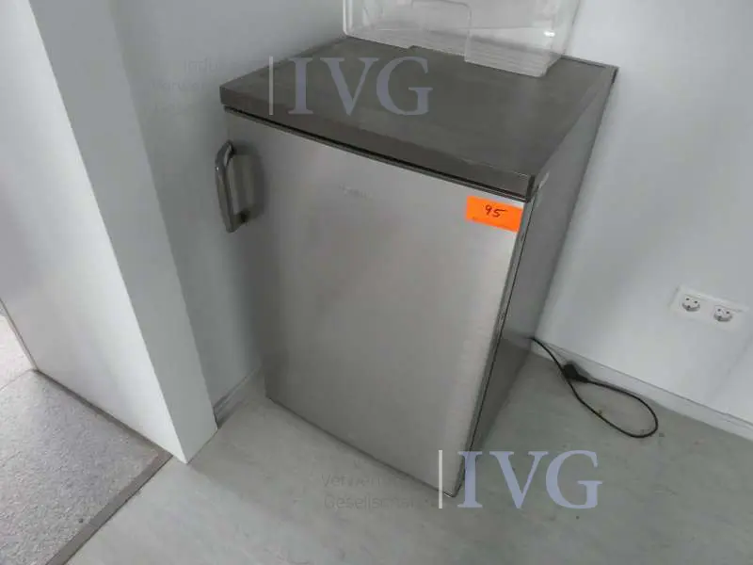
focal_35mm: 24
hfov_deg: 71.6
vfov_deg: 56.8
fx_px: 522
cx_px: 376
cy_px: 282
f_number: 3.3
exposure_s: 1/60
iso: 1000
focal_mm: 4.3
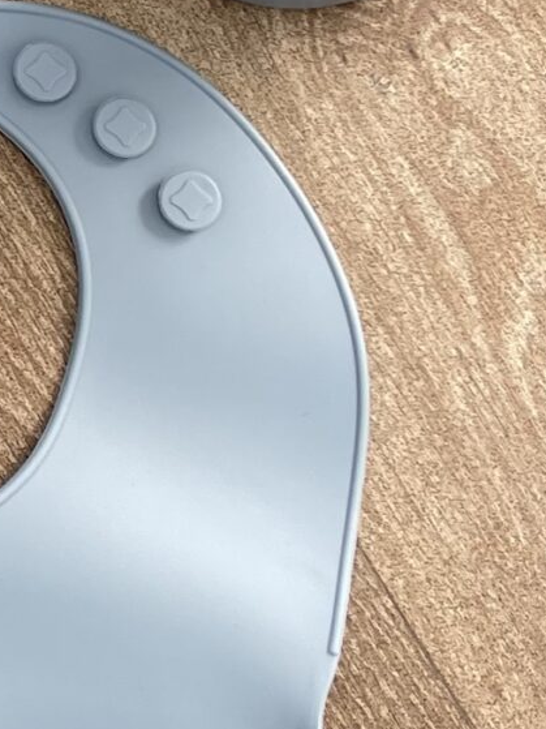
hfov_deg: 11.2
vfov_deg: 16.4
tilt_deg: -81.2
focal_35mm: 119
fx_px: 2504
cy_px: 91
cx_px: -560
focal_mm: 4.2
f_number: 1.6
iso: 50
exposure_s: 1/100
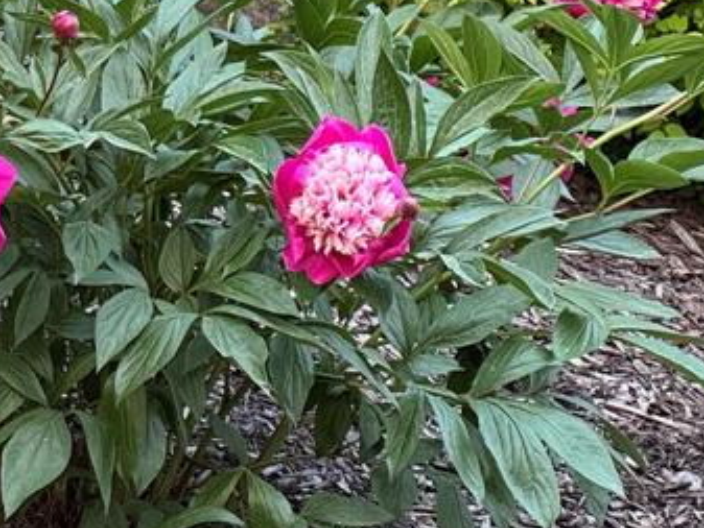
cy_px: -96
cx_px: -240
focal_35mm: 234
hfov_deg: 8.3
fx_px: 4761
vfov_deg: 6.3
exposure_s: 1/83
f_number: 2.8
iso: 200
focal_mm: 9
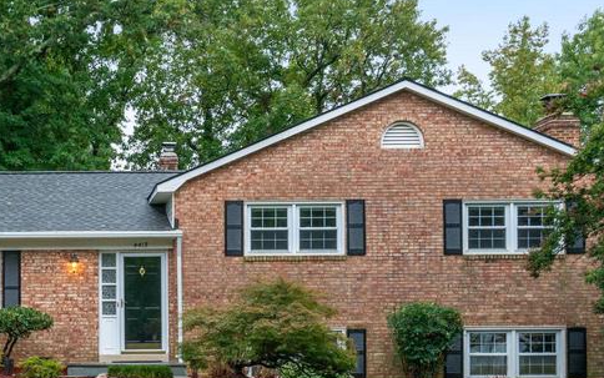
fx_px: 1136
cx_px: 67
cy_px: 300
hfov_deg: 28.7
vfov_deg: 18.7
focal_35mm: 69
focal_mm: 32
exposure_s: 1/160
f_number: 8
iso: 1250
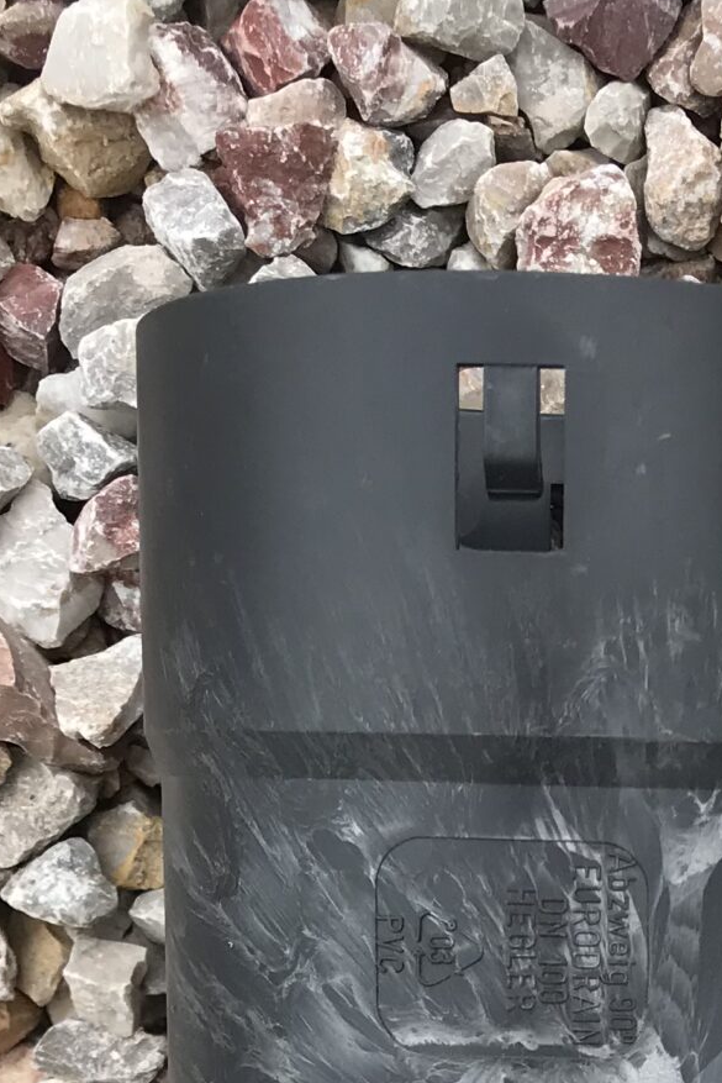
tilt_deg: -65.5
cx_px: 778
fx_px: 2556
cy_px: 1320
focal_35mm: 85
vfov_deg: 22.0
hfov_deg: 15.7
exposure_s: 1/577
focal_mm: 3.99
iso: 20
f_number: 1.8
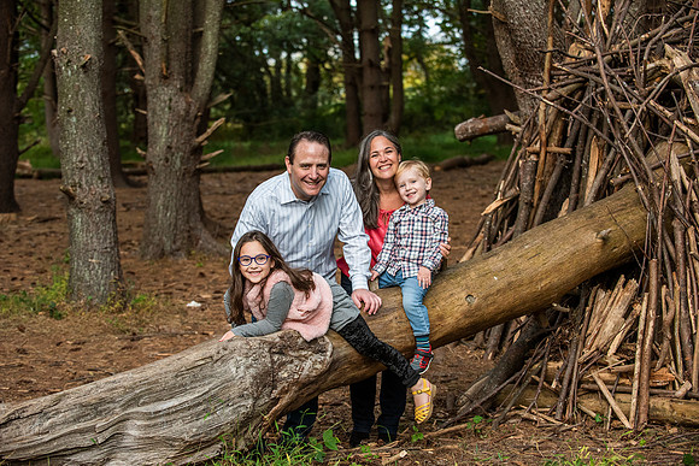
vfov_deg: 19.5
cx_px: 350
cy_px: 233
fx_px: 1359
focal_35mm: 70
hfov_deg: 28.8
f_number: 4
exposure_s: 1/400
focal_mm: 70
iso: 1250
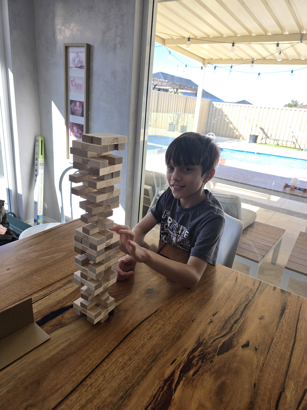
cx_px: 154
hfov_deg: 58.9
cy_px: 205
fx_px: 272
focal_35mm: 23
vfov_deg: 73.9
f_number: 1.7
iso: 12
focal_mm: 6.3
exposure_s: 1/110
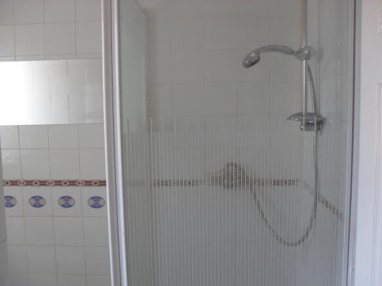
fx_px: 386
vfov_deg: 40.7
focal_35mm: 35
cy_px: 143
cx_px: 191
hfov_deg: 52.6
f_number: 3
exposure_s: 1/45
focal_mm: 6.3
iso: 160
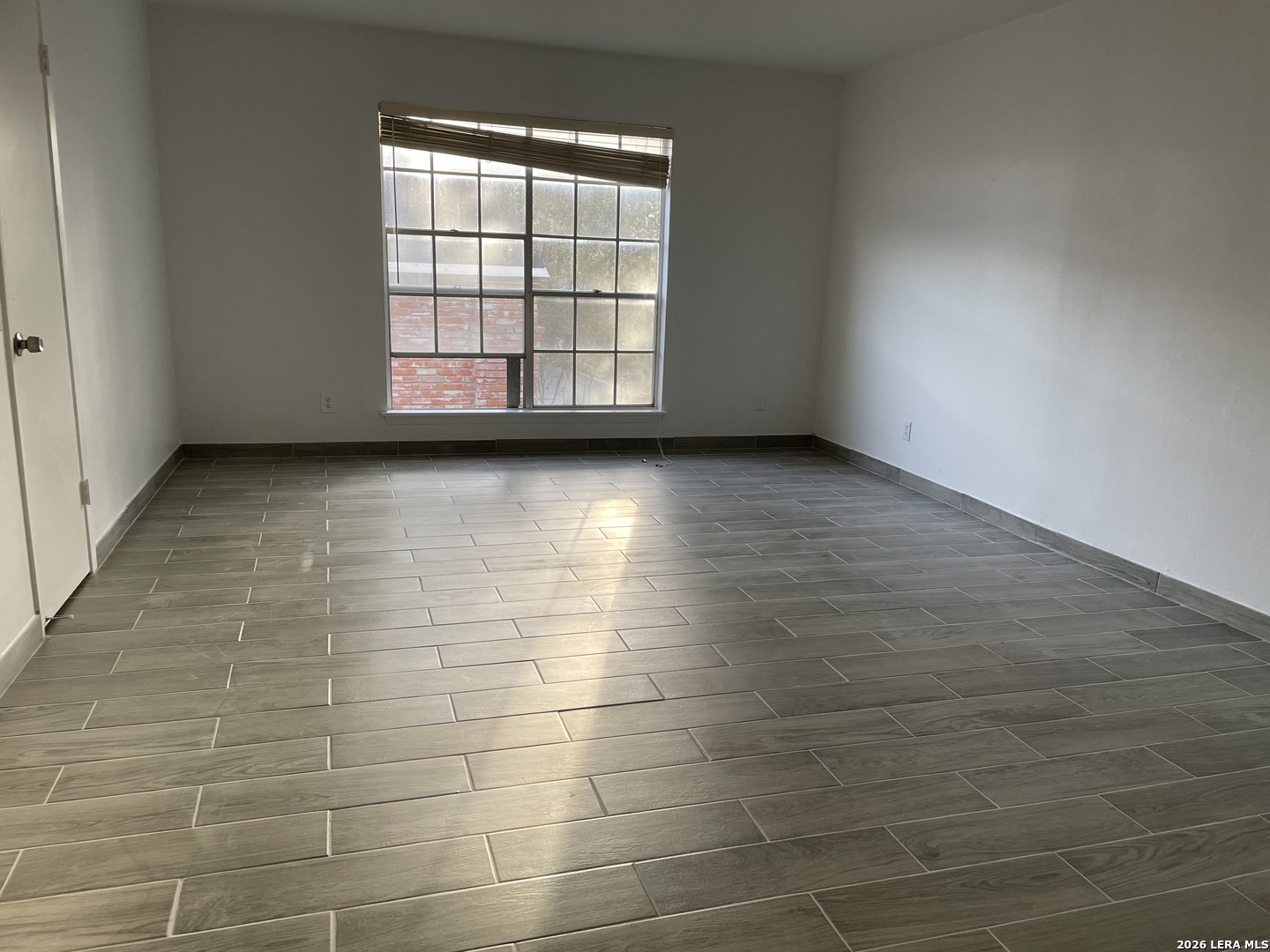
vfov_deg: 53.1
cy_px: 476
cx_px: 635
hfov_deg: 67.3
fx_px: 954
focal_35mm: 26
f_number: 1.6
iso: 100
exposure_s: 1/120
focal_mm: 4.2
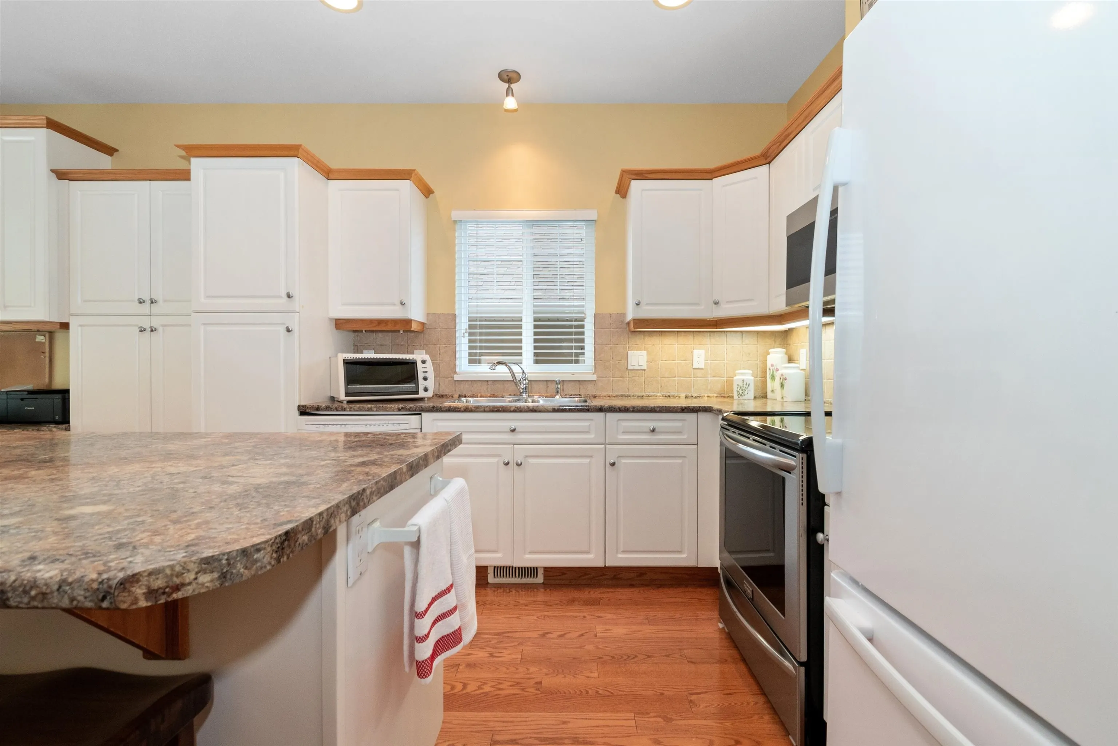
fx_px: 466
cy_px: 373
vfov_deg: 77.3
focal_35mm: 15
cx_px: 559
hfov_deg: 100.4
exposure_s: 1/20
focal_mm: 10
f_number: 9
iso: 250
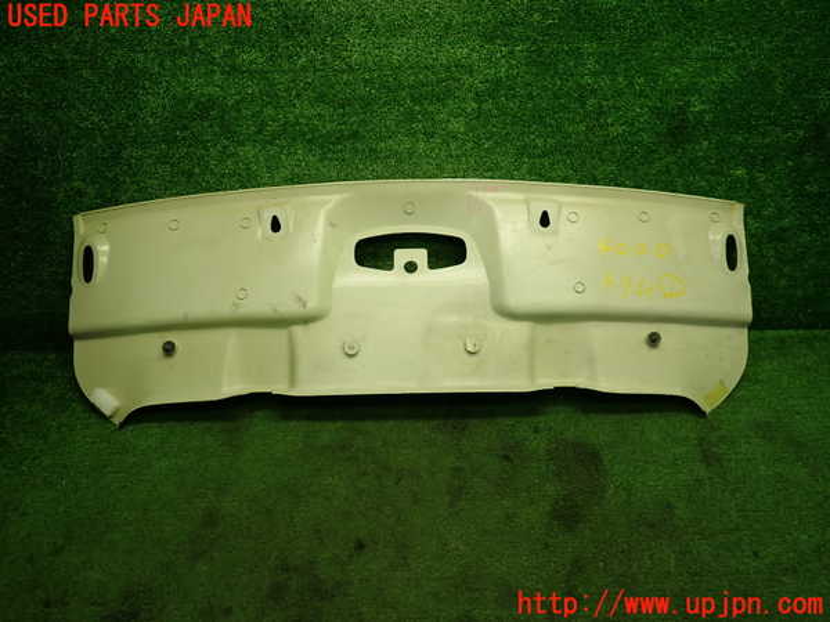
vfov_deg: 54.9
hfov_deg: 69.4
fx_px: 599
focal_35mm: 25
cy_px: 311
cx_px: 415
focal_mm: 4.5
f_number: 2
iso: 100
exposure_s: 1/60
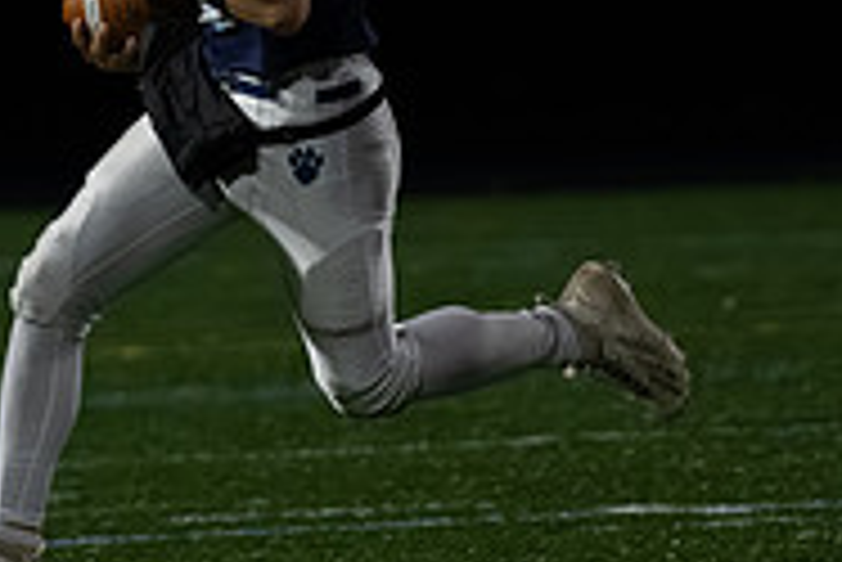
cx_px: 68
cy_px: -106
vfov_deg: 1.1
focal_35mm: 1271
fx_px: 29749
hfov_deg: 1.6
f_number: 5.6
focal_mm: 410
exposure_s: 1/1000
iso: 6400
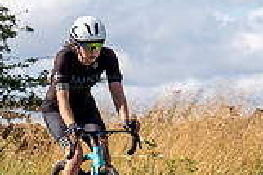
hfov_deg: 5.9
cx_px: 103
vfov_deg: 4.0
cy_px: 125
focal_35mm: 347
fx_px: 2532
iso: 100
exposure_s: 1/800
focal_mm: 70
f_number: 5.6
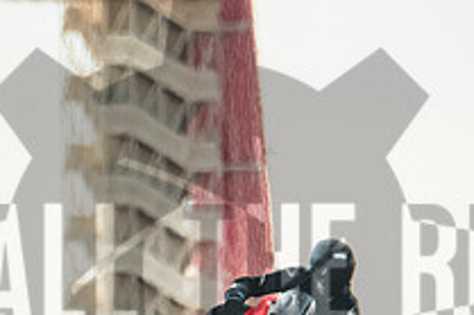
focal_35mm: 1667
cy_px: 269
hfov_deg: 1.2
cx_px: 209
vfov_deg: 0.8
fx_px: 21931
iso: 1600
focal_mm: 400
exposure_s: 1/4000
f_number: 5.6
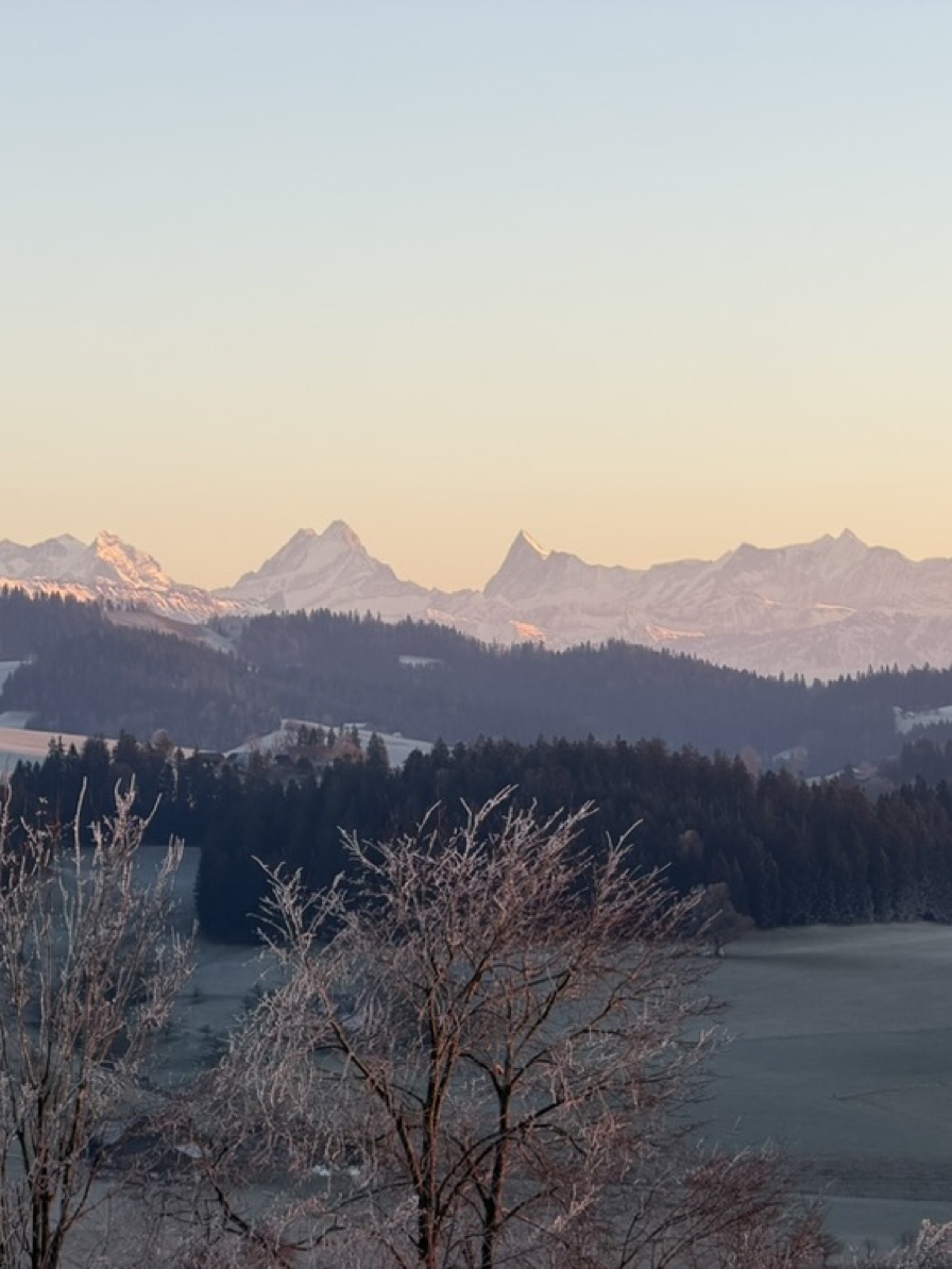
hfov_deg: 11.0
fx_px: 4912
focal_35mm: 134
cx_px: 732
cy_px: 634
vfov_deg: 14.7
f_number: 2.8
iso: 50
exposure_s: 1/153
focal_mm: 16.89
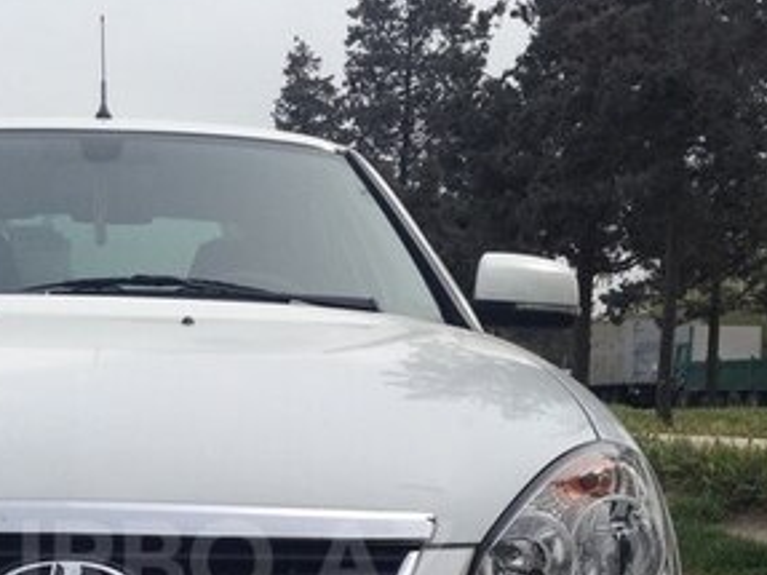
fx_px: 1683
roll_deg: -0.7
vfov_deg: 18.9
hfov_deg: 25.3
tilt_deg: -7.3
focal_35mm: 76
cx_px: 179
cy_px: 560
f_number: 2.4
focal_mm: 4.12
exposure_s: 1/2584
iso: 50
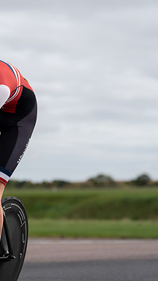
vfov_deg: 13.4
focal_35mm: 160
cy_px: 141
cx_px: -36
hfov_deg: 7.5
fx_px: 1192
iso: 125
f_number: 3.5
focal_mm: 101
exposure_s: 1/1000
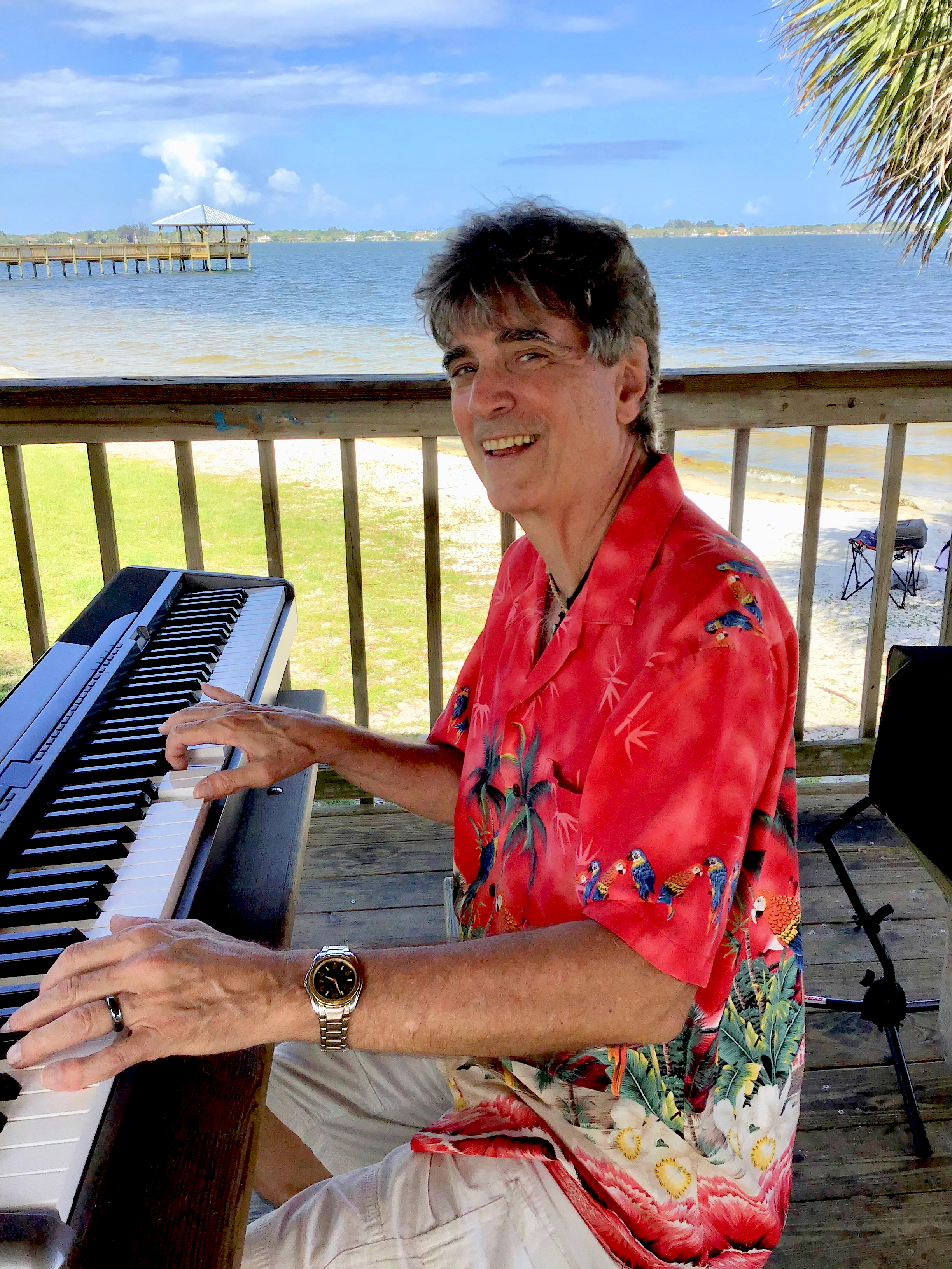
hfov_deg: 45.4
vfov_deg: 58.4
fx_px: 1137
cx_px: 476
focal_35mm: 31
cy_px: 634
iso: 25
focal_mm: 3.3
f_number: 2.4
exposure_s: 1/747
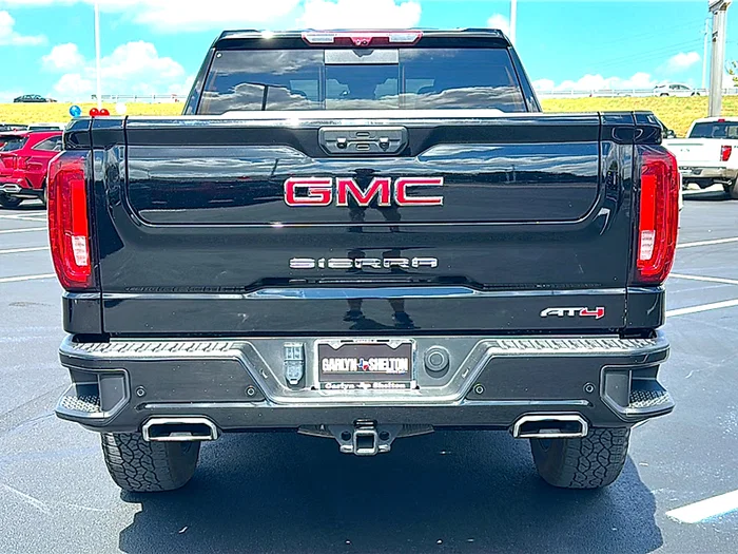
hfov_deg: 49.0
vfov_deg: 37.7
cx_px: 369
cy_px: 277
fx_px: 810
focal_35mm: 38
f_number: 1.78
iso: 80
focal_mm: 6.86
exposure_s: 1/1325
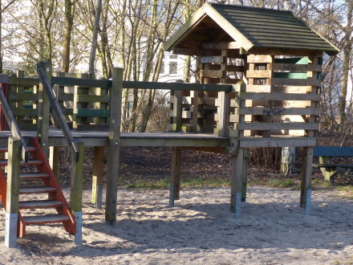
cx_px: 97
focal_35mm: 91
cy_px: 136
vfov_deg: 16.2
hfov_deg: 21.4
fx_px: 928
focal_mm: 9
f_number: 3.6
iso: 80
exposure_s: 1/100
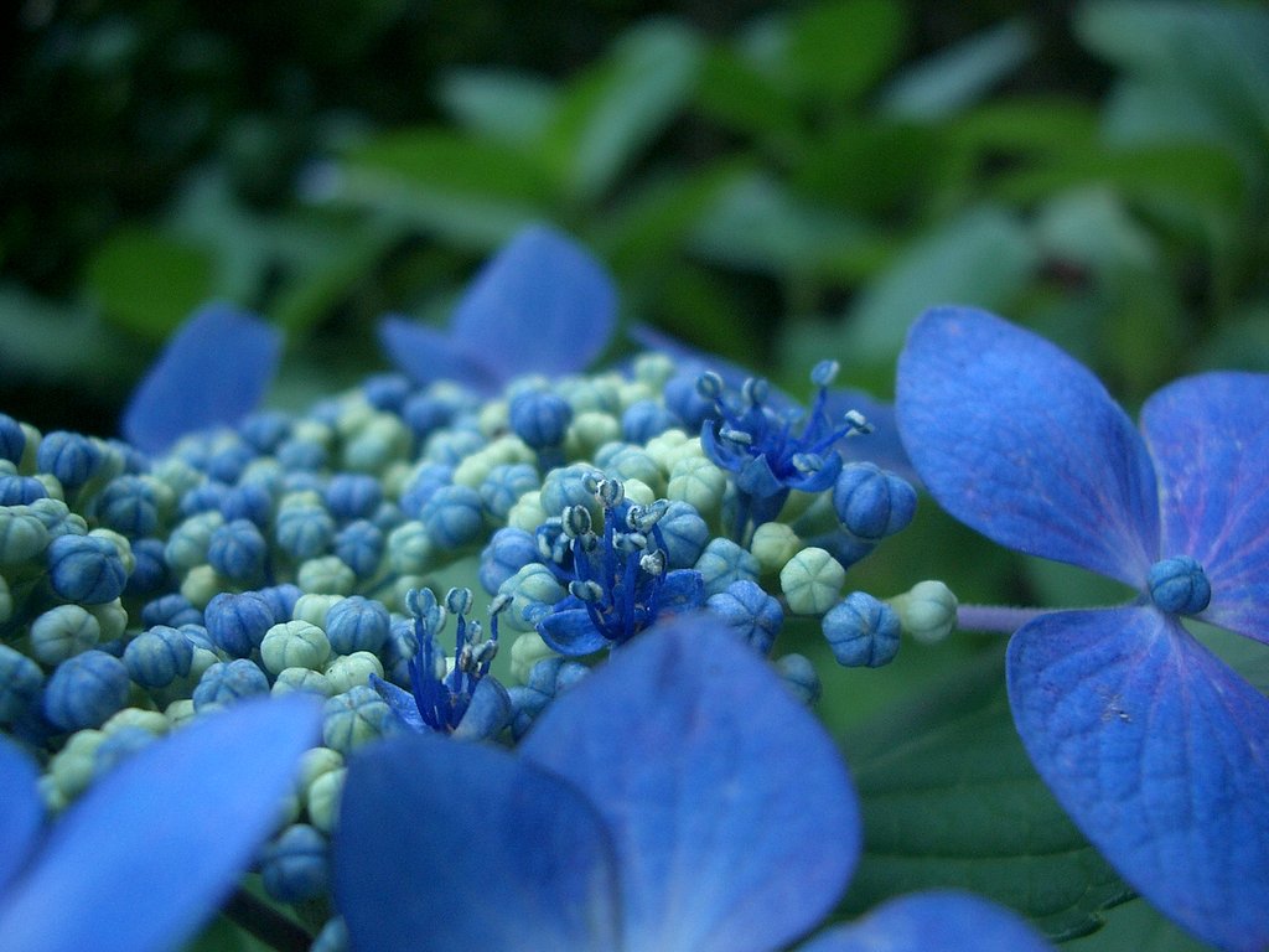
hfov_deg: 52.6
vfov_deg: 40.7
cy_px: 476
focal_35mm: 35
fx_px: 1283
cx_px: 634
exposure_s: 1/60
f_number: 2.6
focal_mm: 5.8
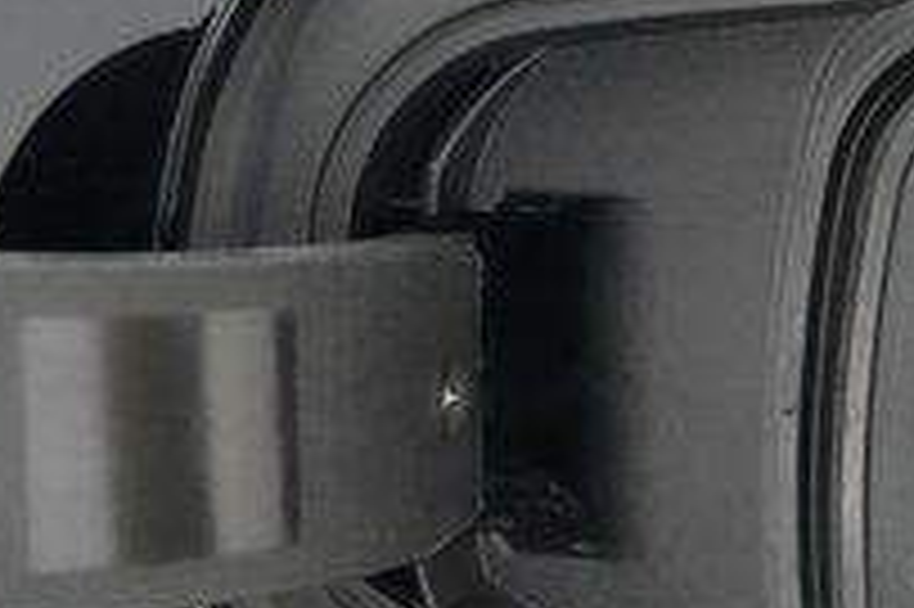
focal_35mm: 82
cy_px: 613
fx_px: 2080
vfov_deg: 16.3
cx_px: 1013
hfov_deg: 23.2
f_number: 4
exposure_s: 1/125
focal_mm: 26
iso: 10000
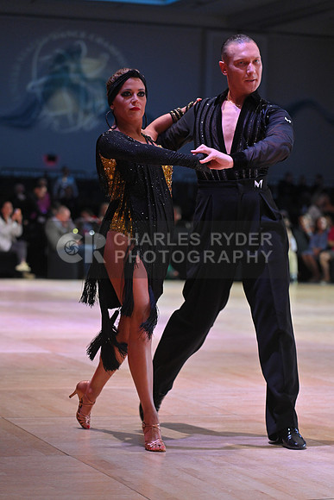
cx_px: 167
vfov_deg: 18.6
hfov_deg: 12.5
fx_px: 1530
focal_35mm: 110
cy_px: 250
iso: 2000
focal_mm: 110
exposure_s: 1/250
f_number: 4
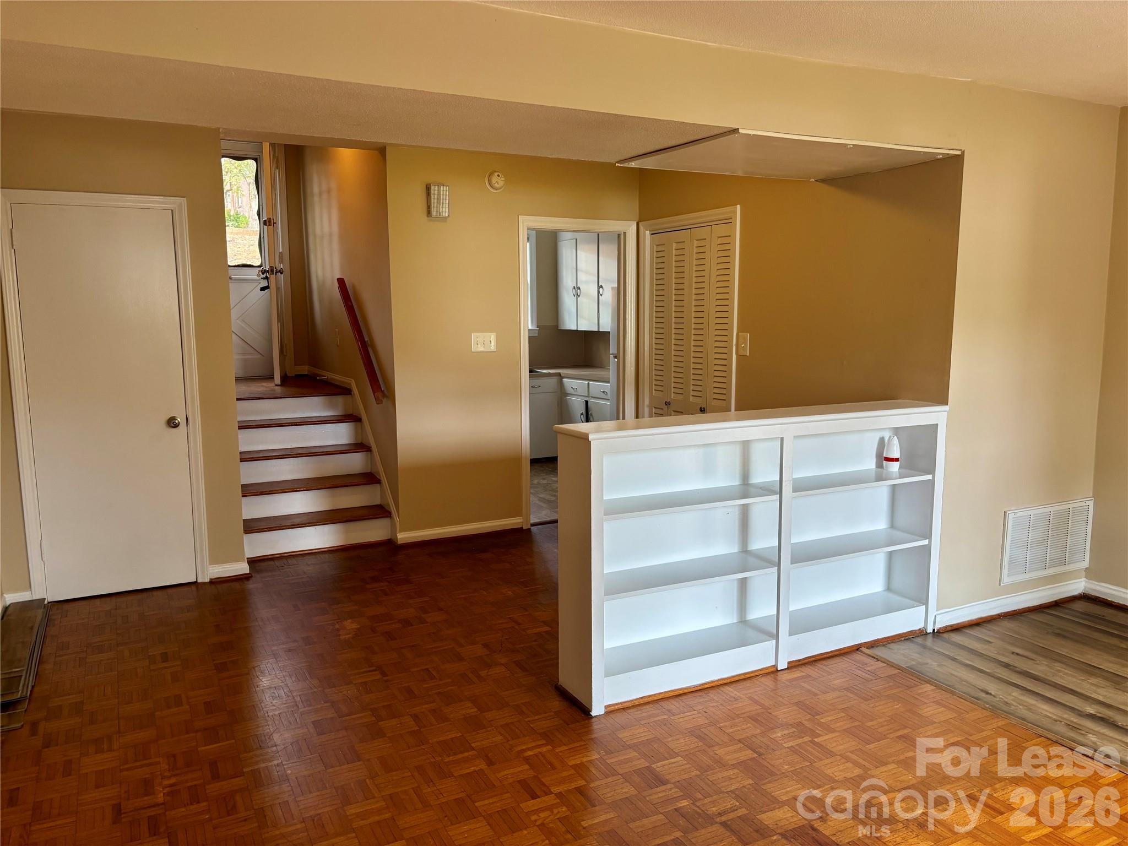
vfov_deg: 53.1
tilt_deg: -7.4
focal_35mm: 26
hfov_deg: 67.3
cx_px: 564
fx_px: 847
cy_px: 423
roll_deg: +0.2
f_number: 1.6
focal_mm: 5.96
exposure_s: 1/60
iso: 100
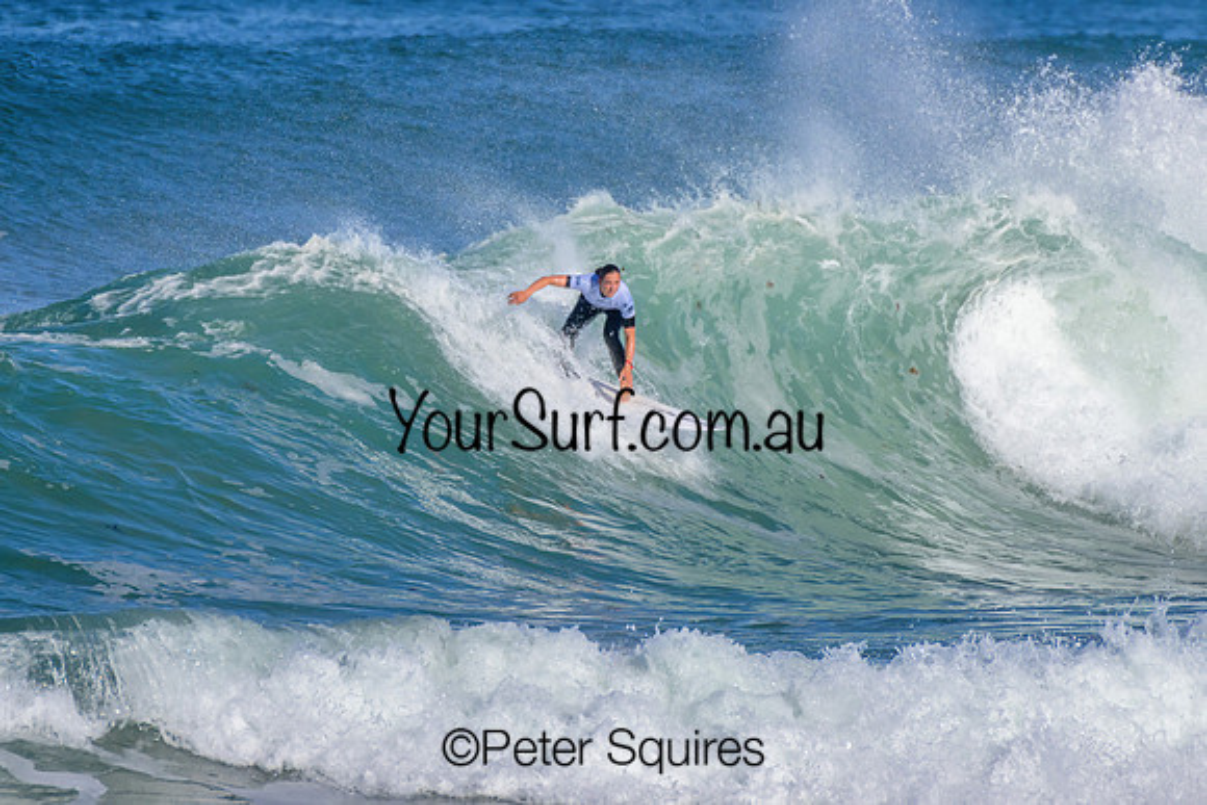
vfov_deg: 1.3
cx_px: 583
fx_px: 36838
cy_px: 363
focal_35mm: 1099
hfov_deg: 1.9
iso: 1100
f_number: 11
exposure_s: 1/3200
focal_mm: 1000
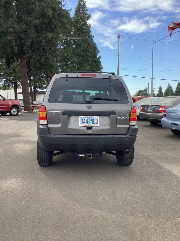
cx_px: 90
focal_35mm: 31
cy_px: 120
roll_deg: +0.1
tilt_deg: -4.6
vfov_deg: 58.4
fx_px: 215
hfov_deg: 45.4
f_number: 2.4
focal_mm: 3.3
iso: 25
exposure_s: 1/721
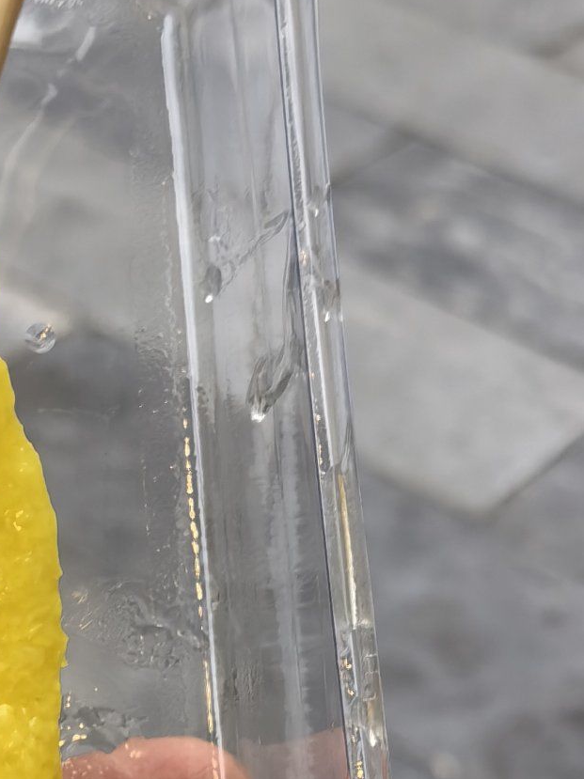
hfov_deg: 16.3
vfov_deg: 21.7
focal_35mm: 89
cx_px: 33
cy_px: 639
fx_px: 2004
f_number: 2
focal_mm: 5.75
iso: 50
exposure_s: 1/244
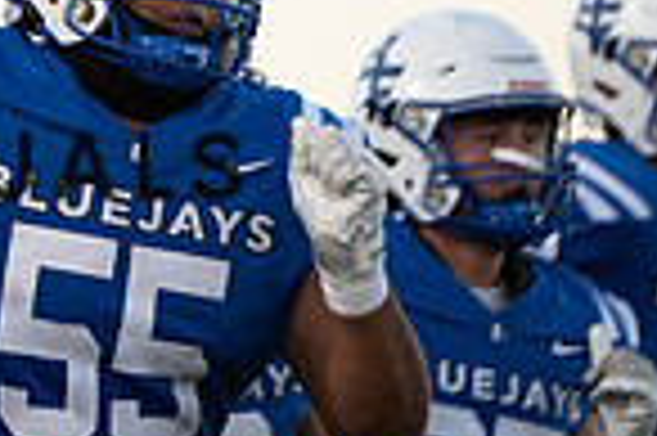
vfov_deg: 1.7
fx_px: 14529
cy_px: -101
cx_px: -292
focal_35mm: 797
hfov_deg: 2.6
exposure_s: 1/1250
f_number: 2.8
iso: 1000
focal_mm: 200
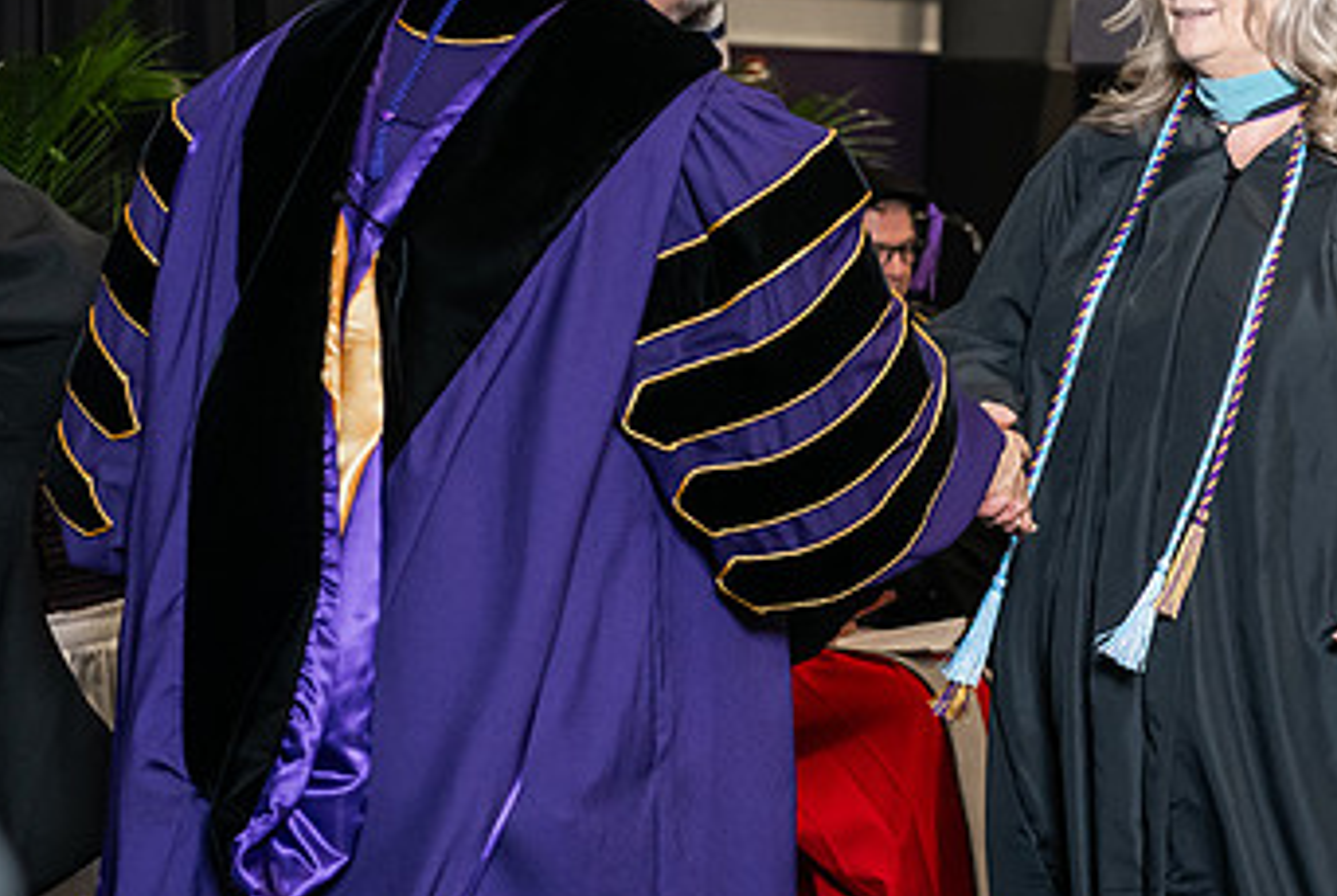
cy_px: 209
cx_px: 954
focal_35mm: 105
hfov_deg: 19.3
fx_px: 3905
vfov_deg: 13.0
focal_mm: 62
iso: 2000
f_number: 5
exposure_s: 1/200
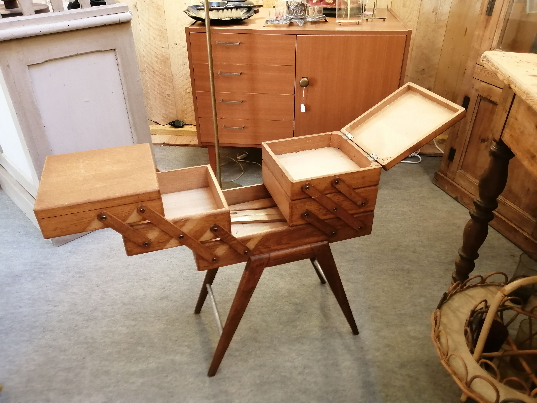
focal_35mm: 26
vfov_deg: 53.1
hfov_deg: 67.3
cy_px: 202
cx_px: 268
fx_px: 403
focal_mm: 3.6
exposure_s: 1/33.3
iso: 200
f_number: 1.8
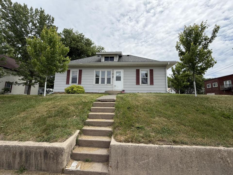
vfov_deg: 85.7
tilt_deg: +6.1
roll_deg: -0.5
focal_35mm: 14
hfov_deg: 102.1
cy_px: 88
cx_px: 116
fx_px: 94
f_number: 2.2
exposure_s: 1/1125
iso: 20
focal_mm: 2.22
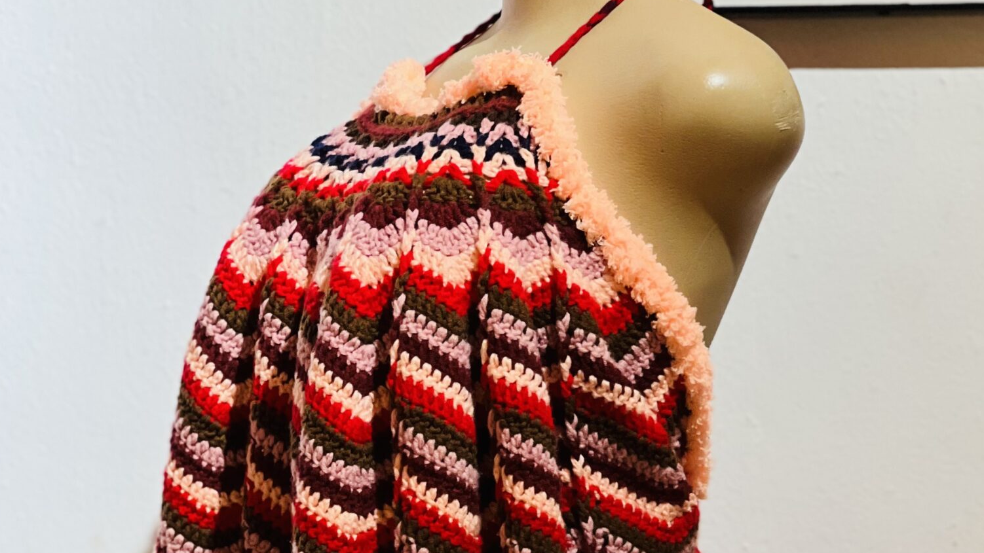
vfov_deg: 8.4
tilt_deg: -2.0
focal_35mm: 143
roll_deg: +0.0
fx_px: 3731
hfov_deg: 15.0
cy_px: 579
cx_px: 598
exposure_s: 1/33
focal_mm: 9
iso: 160
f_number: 2.8
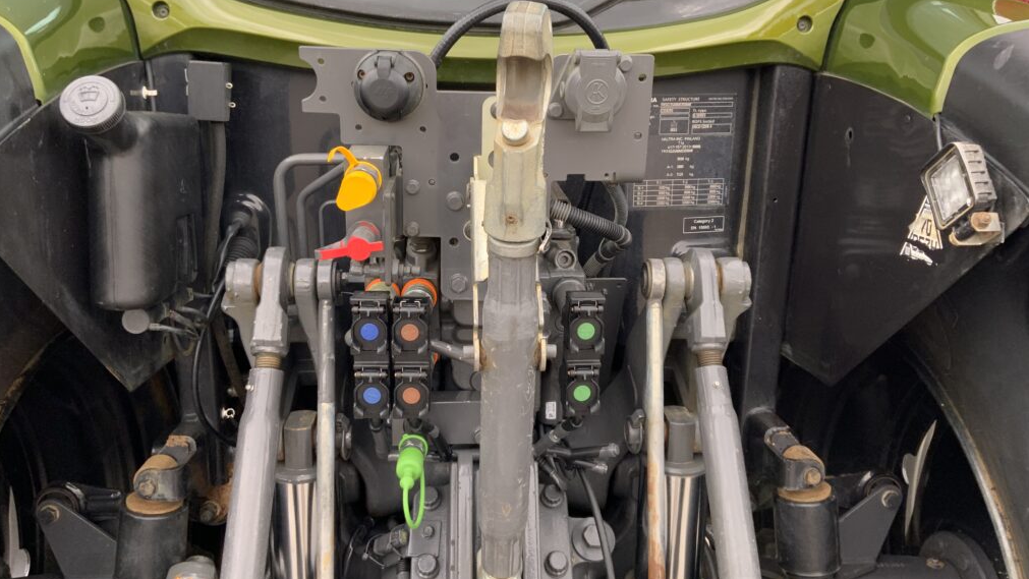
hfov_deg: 61.0
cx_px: 518
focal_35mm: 32
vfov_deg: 36.6
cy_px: 251
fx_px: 873
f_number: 1.8
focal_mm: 3
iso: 50
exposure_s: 1/122
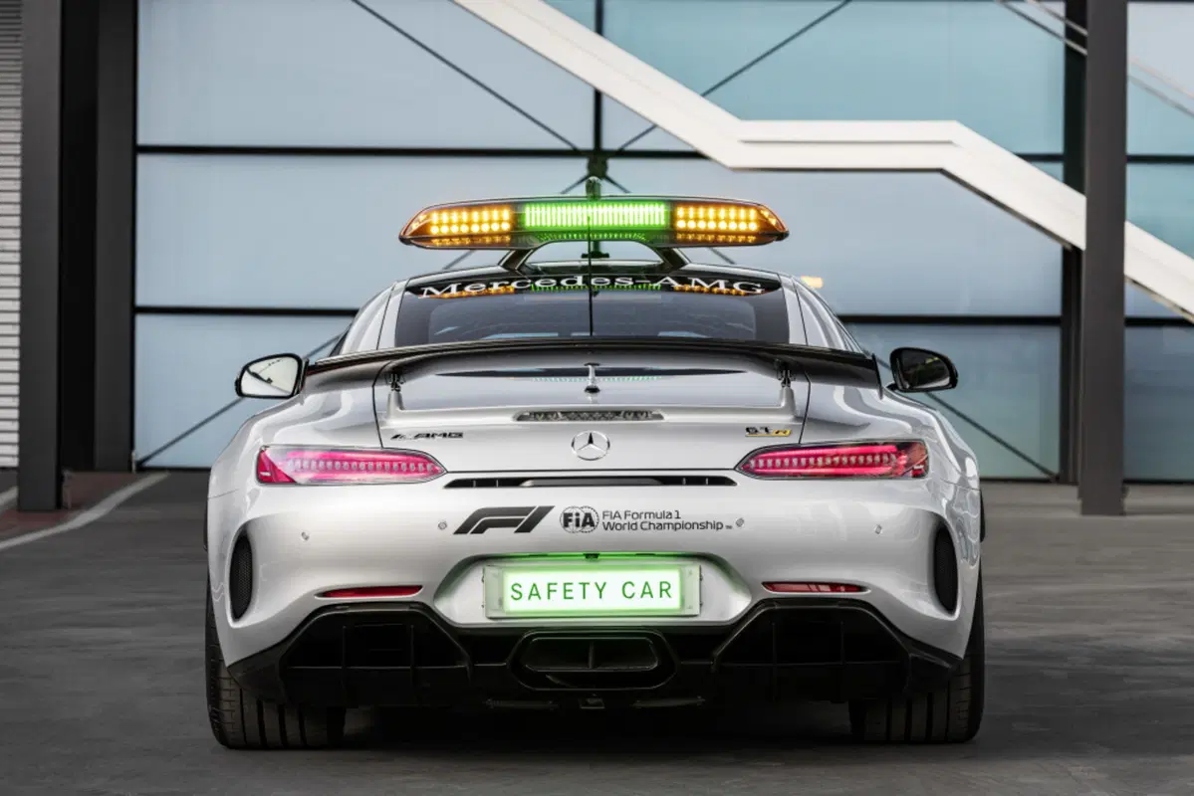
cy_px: 398
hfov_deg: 14.7
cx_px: 597
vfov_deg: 9.8
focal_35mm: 140
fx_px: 4644
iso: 100
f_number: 8
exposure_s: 1/125
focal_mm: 140
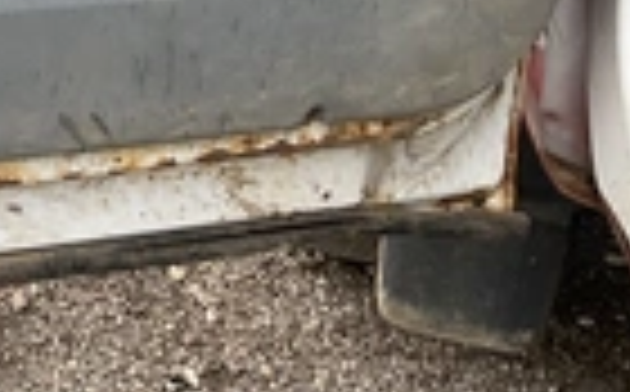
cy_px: -207
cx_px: -104
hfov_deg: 22.0
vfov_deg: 13.8
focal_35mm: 88
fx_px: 1508
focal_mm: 3
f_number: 1.8
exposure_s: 1/133
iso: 16
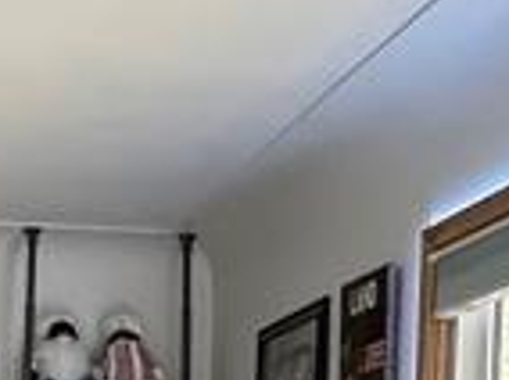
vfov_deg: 13.3
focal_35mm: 101
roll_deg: -2.0
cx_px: -108
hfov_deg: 18.4
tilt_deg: -2.5
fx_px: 1483
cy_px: 660
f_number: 2.2
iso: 250
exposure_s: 1/120
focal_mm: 2.22
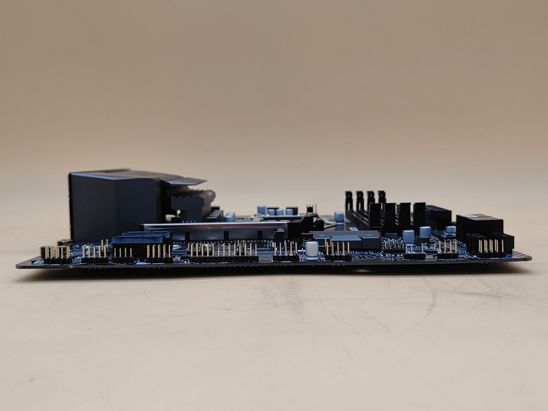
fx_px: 570
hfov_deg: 51.4
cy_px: 206
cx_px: 274
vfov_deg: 39.7
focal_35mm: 36
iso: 50
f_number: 1.8
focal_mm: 4.36
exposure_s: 1/177
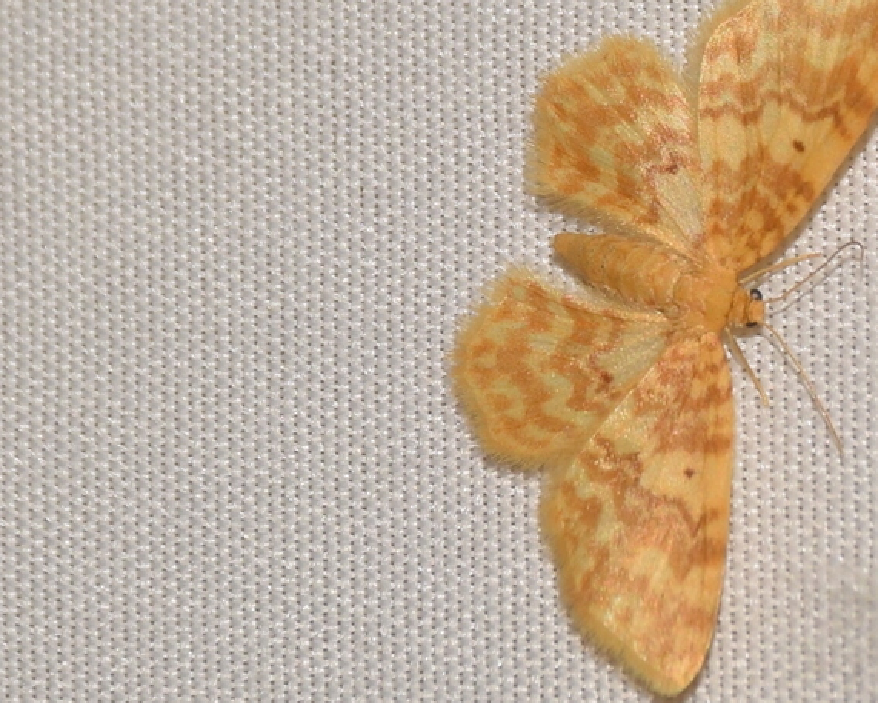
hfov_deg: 8.6
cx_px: 530
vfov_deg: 6.9
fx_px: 5842
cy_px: 305
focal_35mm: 225
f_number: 10
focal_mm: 95
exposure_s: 1/160
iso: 125
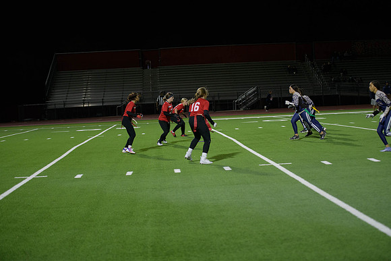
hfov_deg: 28.1
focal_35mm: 72
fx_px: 782
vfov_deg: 18.9
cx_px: 196
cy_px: 130
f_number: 2.8
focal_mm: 72
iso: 2000
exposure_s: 1/640
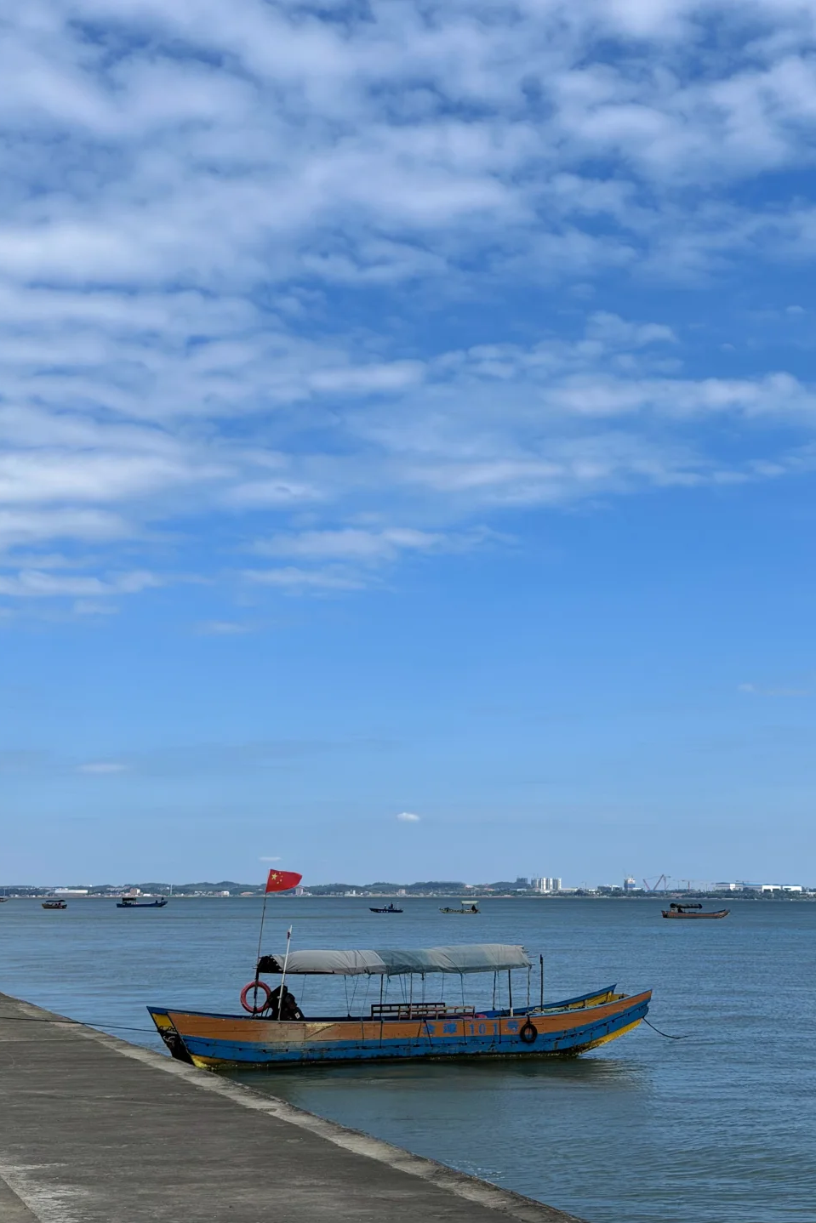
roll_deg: -0.5
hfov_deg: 27.0
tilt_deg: +9.0
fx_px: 1699
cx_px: 450
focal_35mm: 50
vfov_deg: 39.6
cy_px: 612
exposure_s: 1/8772
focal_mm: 6.76
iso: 64
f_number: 1.78
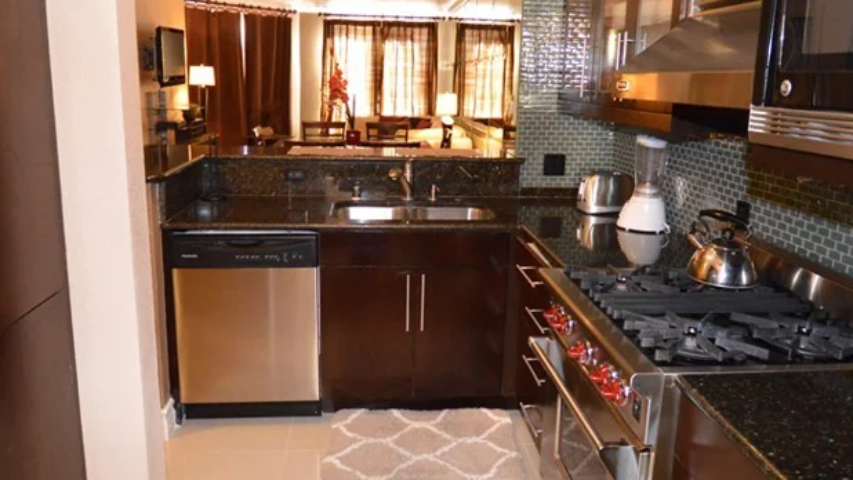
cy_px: 199
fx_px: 588
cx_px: 422
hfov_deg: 71.9
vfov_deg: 44.2
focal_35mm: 26
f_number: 3.5
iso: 2200
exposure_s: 1/60
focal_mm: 10
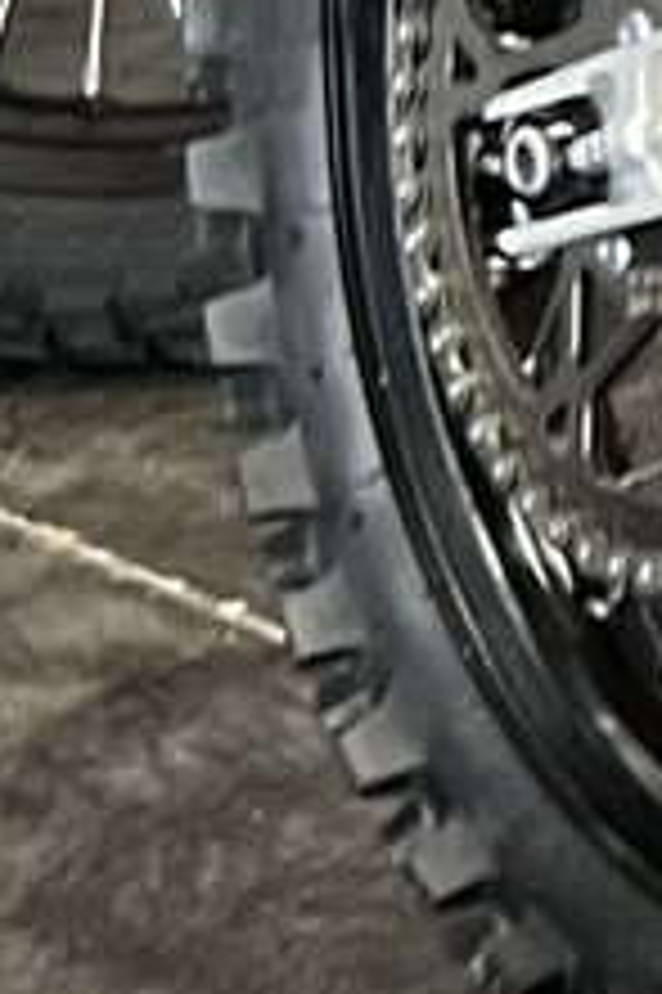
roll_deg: +2.8
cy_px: -126
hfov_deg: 4.4
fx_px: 6934
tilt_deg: -23.6
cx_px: 3706
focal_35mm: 251
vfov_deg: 8.1
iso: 160
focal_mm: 5.7
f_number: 1.5
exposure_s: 1/60
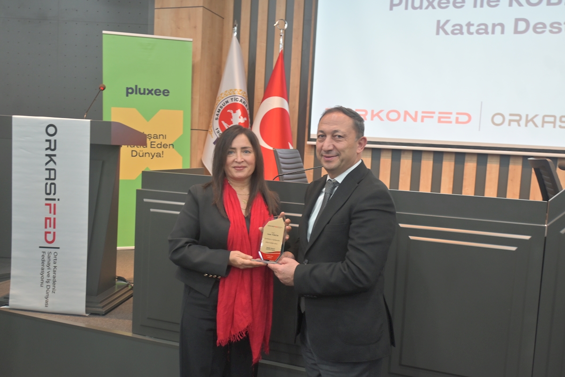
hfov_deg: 58.3
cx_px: 282
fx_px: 506
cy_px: 188
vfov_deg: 40.8
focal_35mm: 32
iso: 360
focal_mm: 21.5
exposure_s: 1/30
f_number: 4
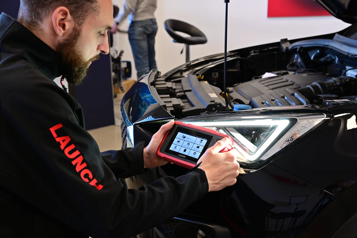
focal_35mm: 58
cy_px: 119
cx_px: 178
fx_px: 575
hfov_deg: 34.5
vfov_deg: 23.3
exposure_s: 1/8
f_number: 5.6
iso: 250
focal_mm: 58
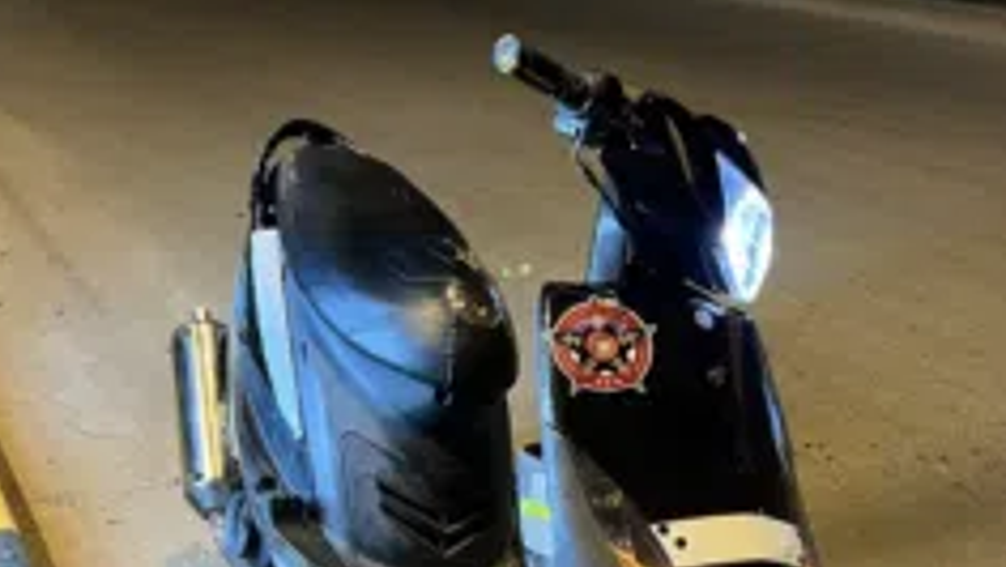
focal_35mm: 48
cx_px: 601
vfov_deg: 24.6
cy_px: 439
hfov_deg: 42.7
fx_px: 1281
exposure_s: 1/33
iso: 400
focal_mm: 5.7
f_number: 1.5
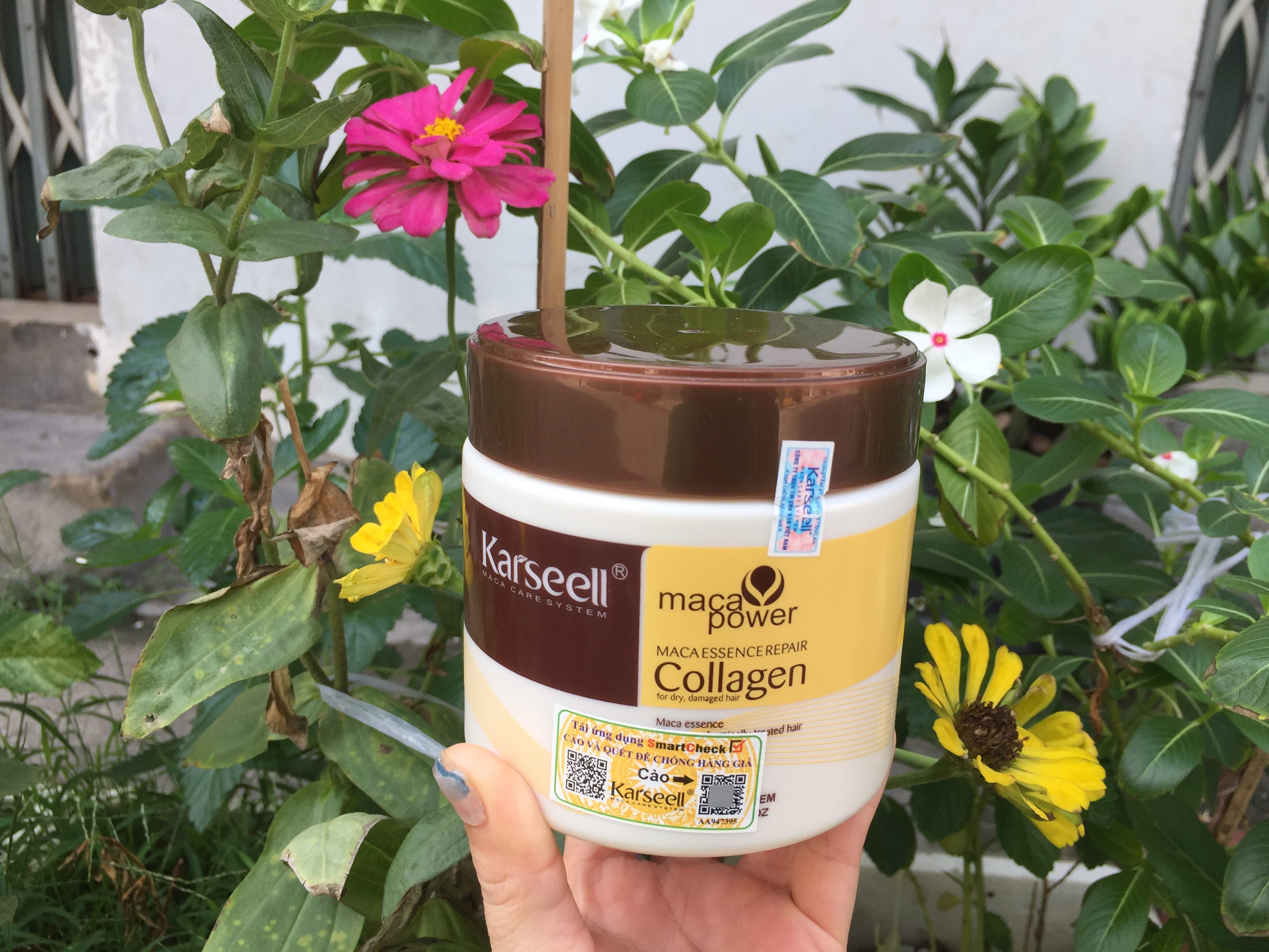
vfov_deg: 48.2
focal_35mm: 29
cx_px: 634
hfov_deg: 61.7
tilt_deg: -14.1
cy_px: 476
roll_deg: -4.7
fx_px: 1063
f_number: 2.2
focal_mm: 4.15
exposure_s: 1/255
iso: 32
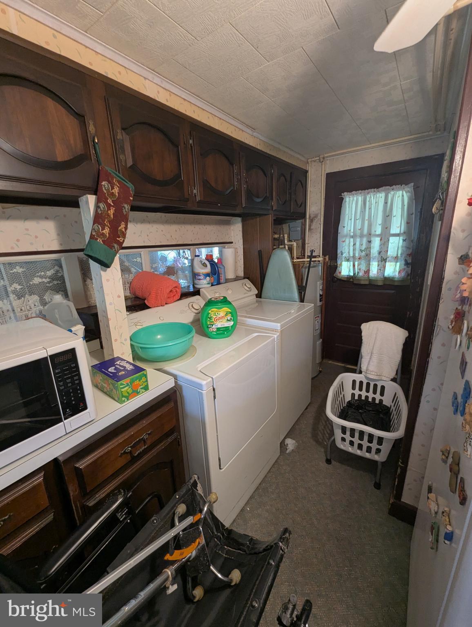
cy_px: 314
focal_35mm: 13
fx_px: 236
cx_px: 236
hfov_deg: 90.0
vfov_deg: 106.1
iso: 266
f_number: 2.2
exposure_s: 1/60
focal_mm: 1.95
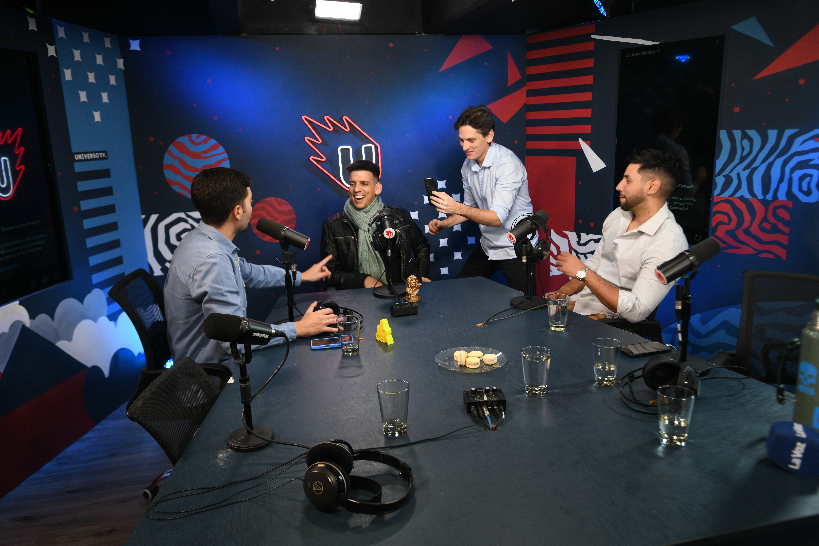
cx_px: 410
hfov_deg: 69.4
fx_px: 591
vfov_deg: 49.6
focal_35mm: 26
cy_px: 273
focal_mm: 26
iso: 320
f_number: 2.8
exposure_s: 1/100
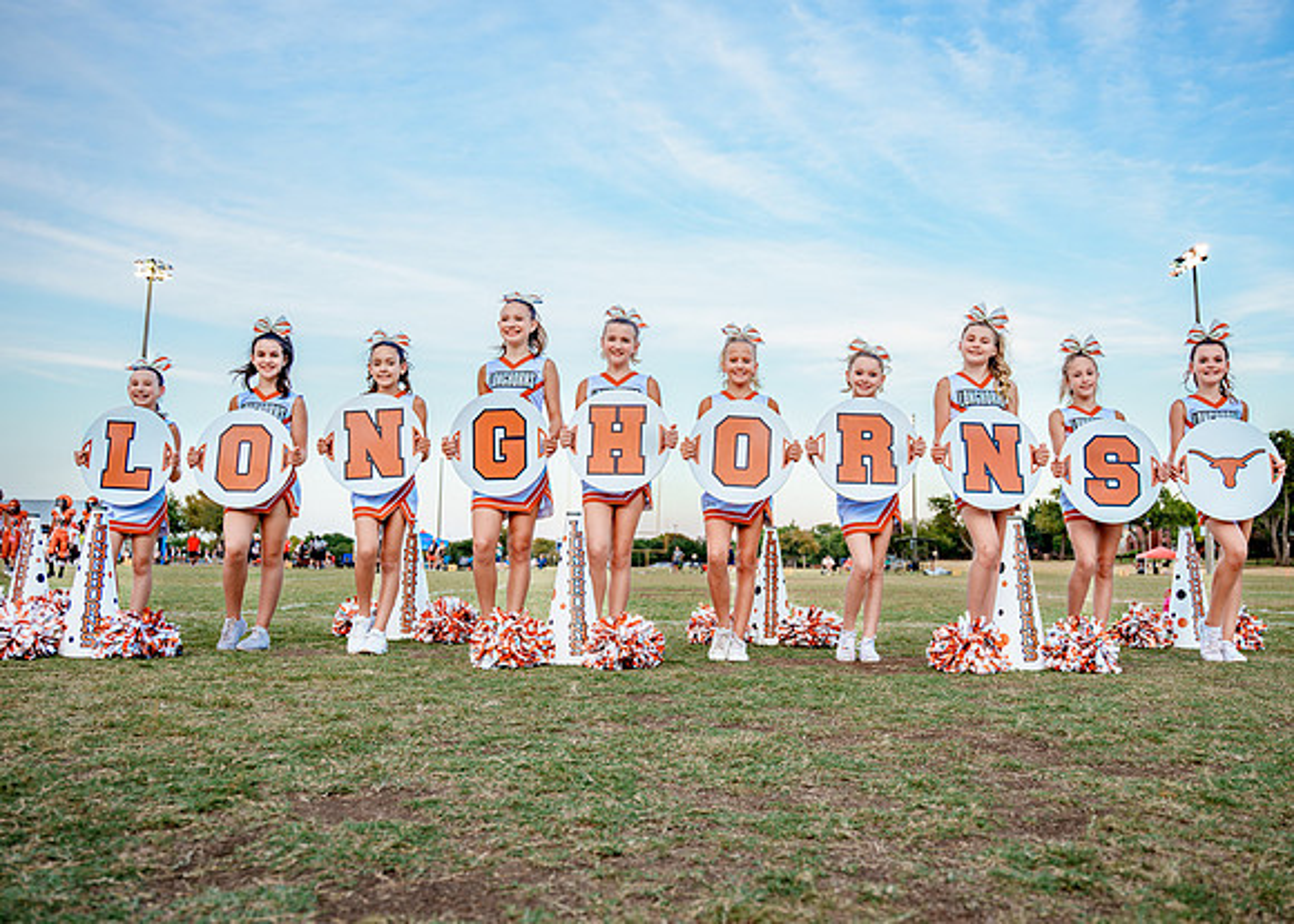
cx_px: 663
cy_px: 455
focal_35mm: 28
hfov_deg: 63.8
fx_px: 1039
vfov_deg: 47.9
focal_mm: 24
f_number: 2.8
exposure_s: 1/640
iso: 250
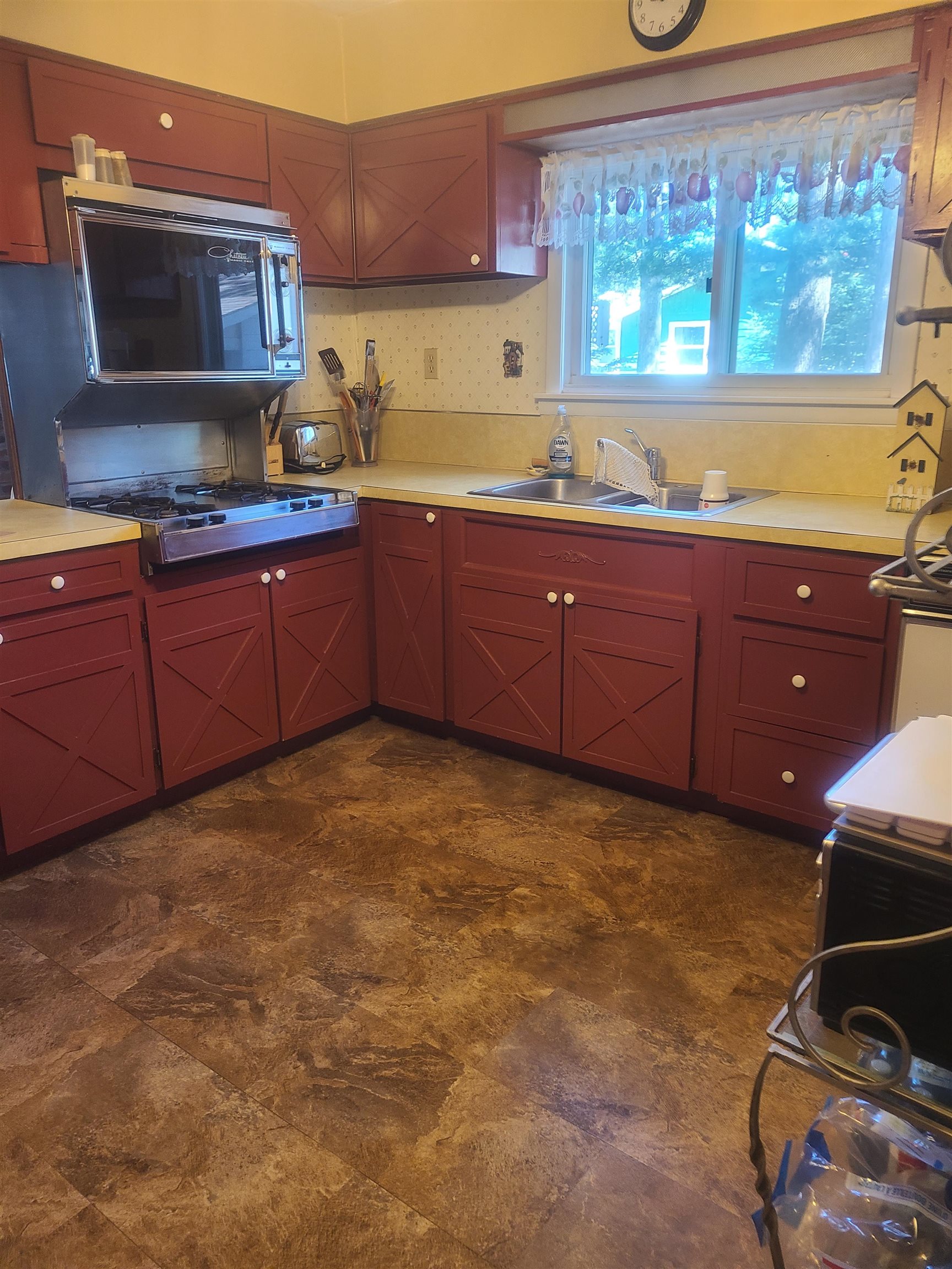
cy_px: 634
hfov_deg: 53.1
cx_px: 476
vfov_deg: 67.3
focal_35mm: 26
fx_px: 953
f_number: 1.8
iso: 200
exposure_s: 1/40
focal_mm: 5.4
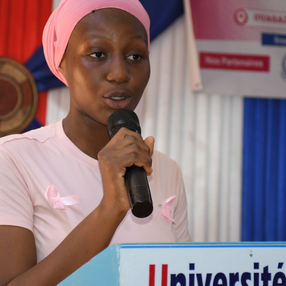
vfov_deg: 11.6
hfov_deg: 11.6
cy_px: 122
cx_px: 116
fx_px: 1411
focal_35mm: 151
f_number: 5
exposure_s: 1/100
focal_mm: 66
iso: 720
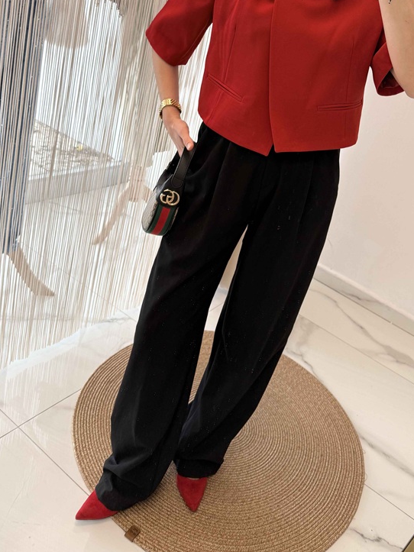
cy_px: 166
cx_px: 252
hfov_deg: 41.6
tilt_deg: -41.3
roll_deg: -14.4
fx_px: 542
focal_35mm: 34
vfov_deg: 52.5
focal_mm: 6.76
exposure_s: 1/121
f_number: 1.78
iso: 125
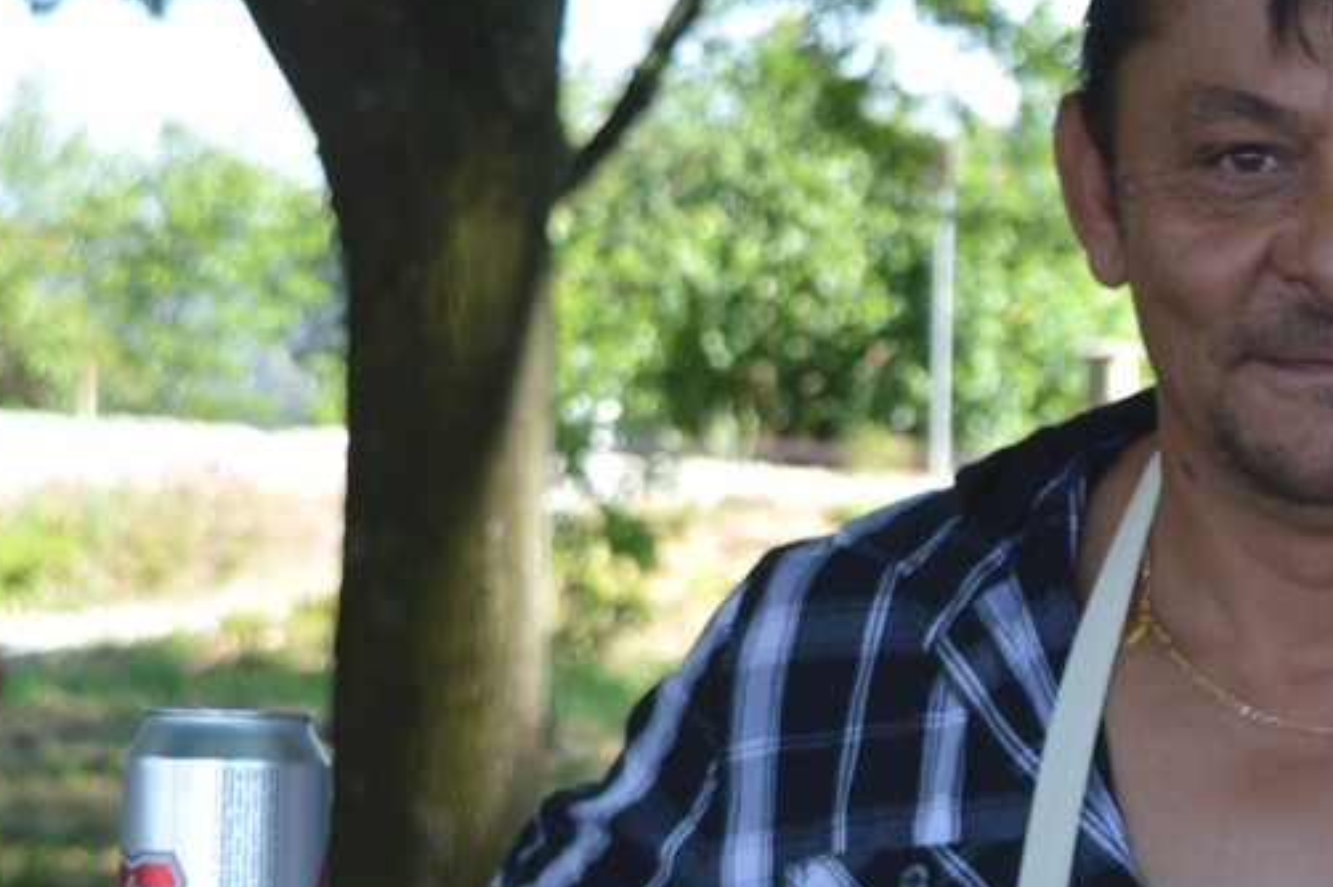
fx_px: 6105
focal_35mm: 165
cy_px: 823
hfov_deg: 12.0
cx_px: 1819
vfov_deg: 8.3
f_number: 5.6
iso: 110
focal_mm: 34
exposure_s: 1/125
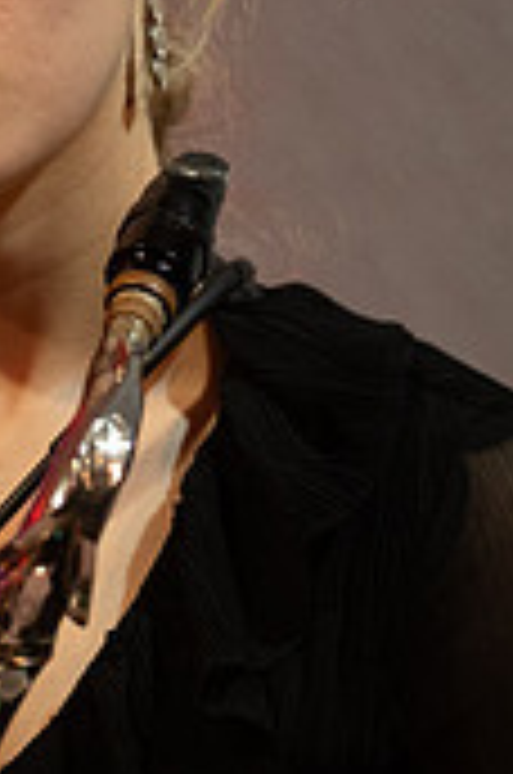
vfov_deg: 2.6
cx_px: -140
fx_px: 16889
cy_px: 374
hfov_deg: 1.7
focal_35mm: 787
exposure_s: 1/250
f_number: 4
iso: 5600
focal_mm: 300
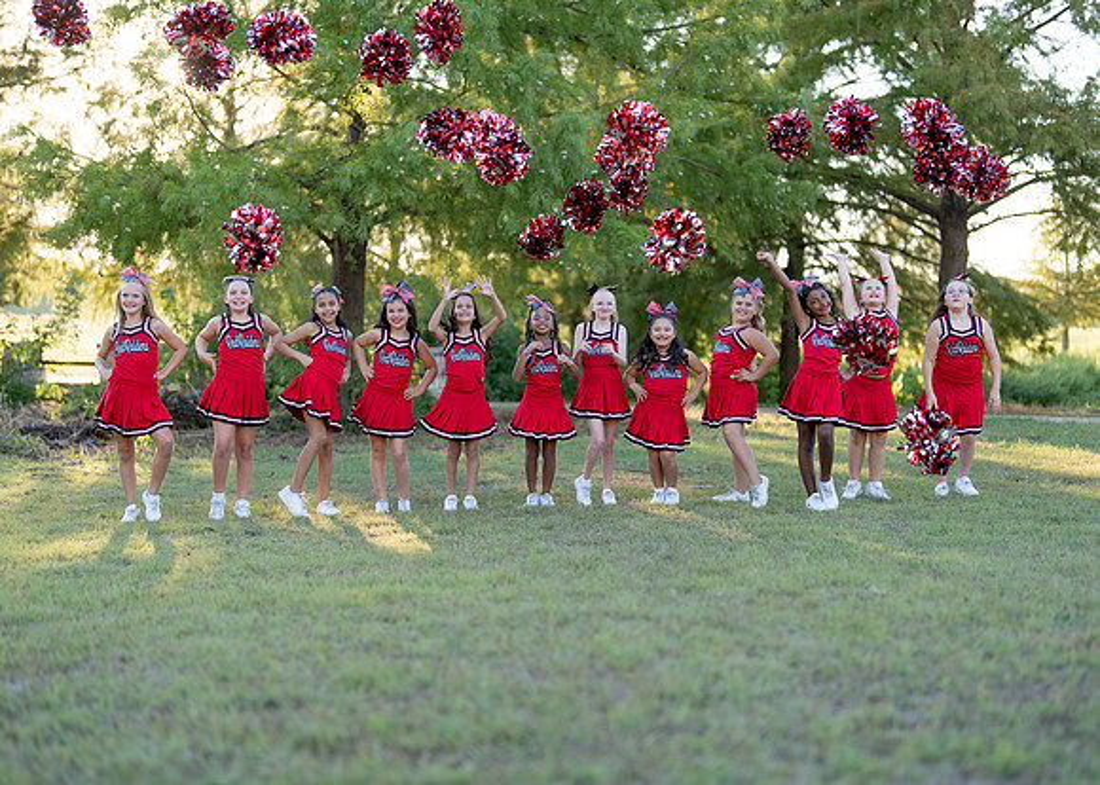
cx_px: 550
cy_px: 392
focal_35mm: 54
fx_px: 1679
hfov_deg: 36.3
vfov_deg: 26.3
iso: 125
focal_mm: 50
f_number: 1.2
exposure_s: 1/1000
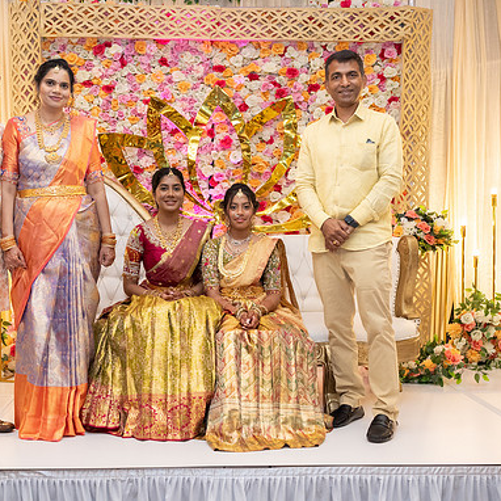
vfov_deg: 36.8
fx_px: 753
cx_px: 185
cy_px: 249
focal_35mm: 46
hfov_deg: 36.6
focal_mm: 35
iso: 1600
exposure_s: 1/160
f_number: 4.5
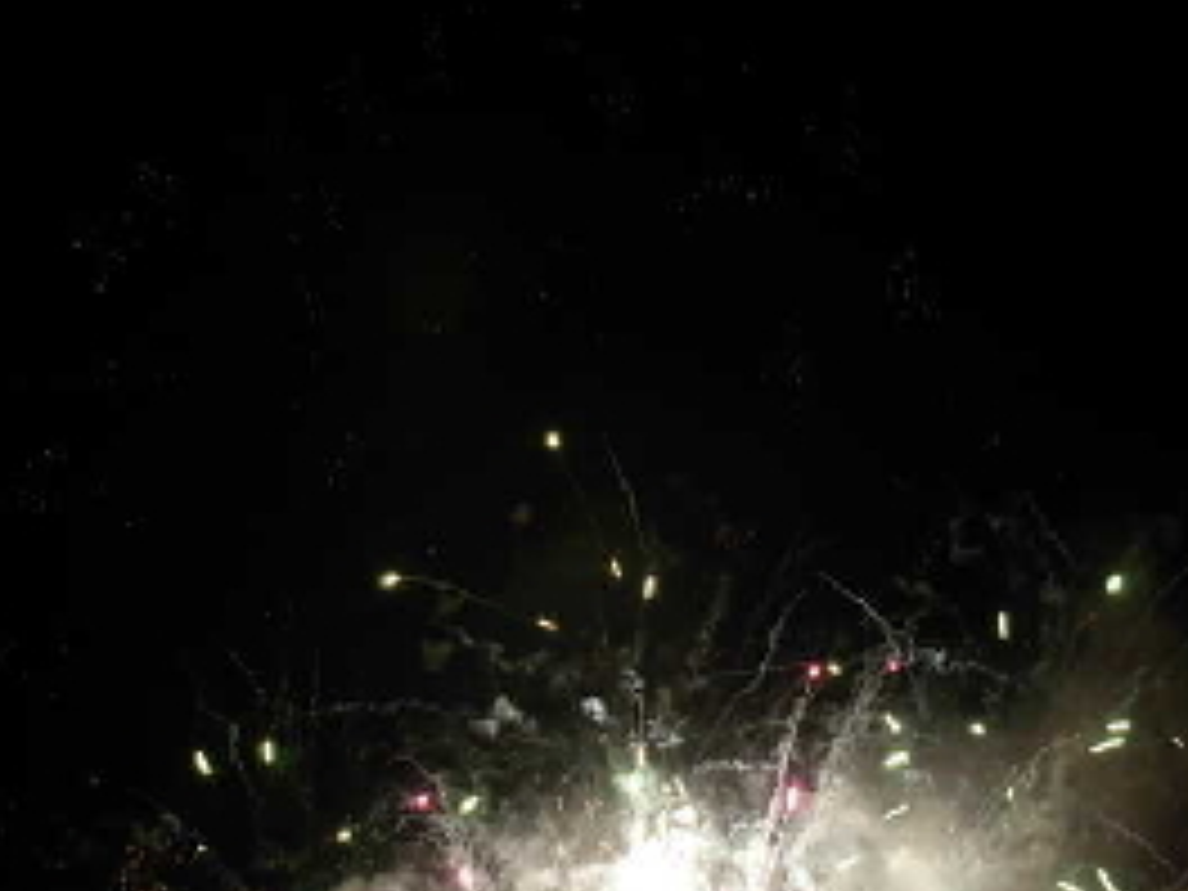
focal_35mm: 69
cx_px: 554
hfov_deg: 28.2
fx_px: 2368
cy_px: 706
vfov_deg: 21.1
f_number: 2.9
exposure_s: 1/13
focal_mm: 6.3
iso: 79
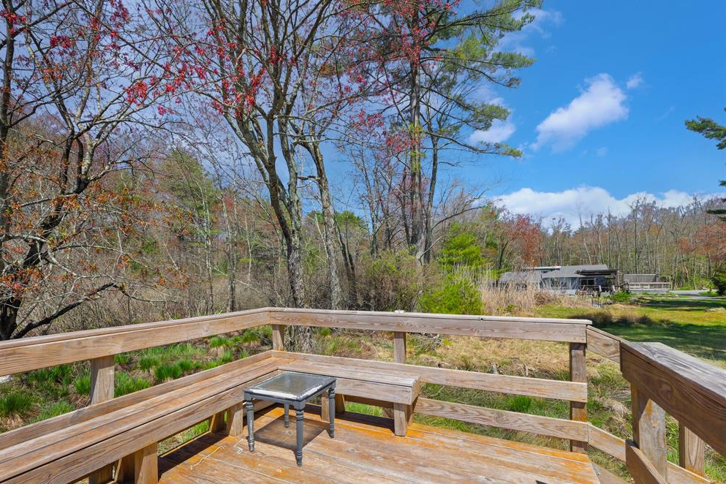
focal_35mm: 15
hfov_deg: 100.4
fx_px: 302
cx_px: 353
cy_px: 264
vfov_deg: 77.1
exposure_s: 1/800
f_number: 3.2
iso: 200
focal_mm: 7
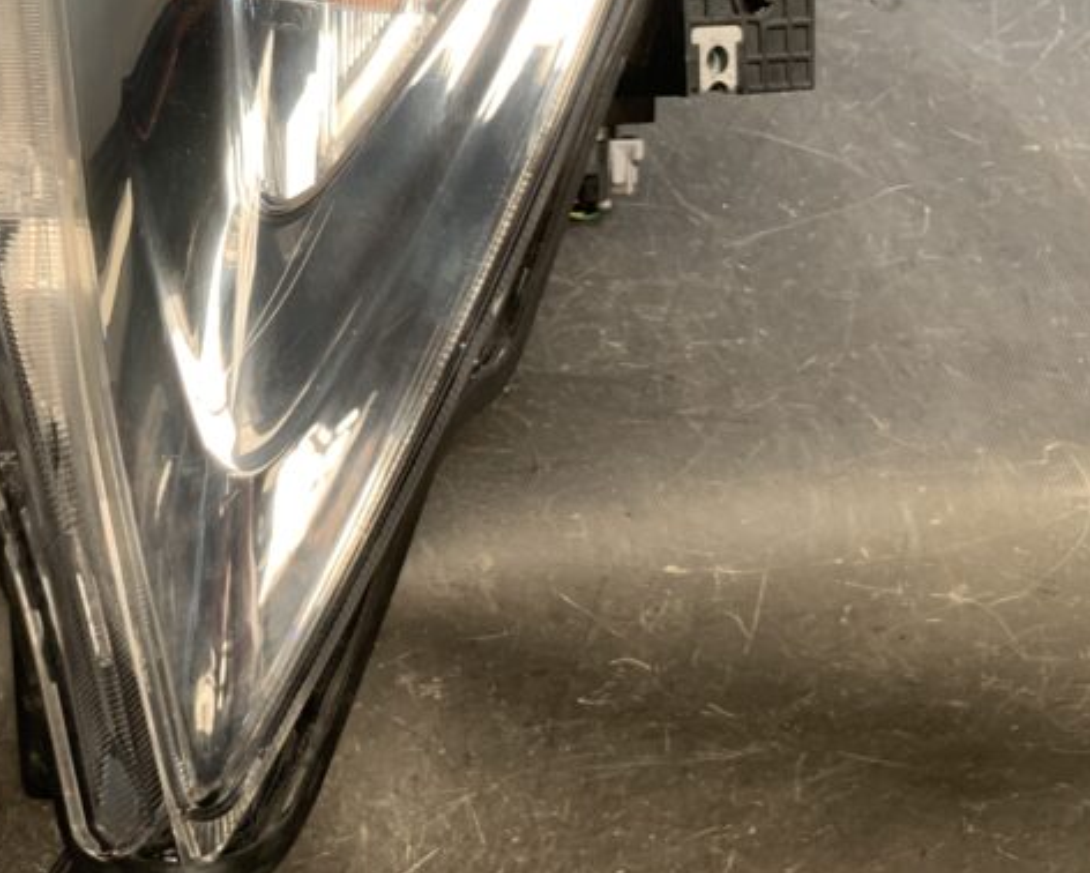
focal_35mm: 55
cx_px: 150
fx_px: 1775
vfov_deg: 27.3
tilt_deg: -47.2
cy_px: 233
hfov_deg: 32.7
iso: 100
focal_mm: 4.25
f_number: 1.8
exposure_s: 1/60
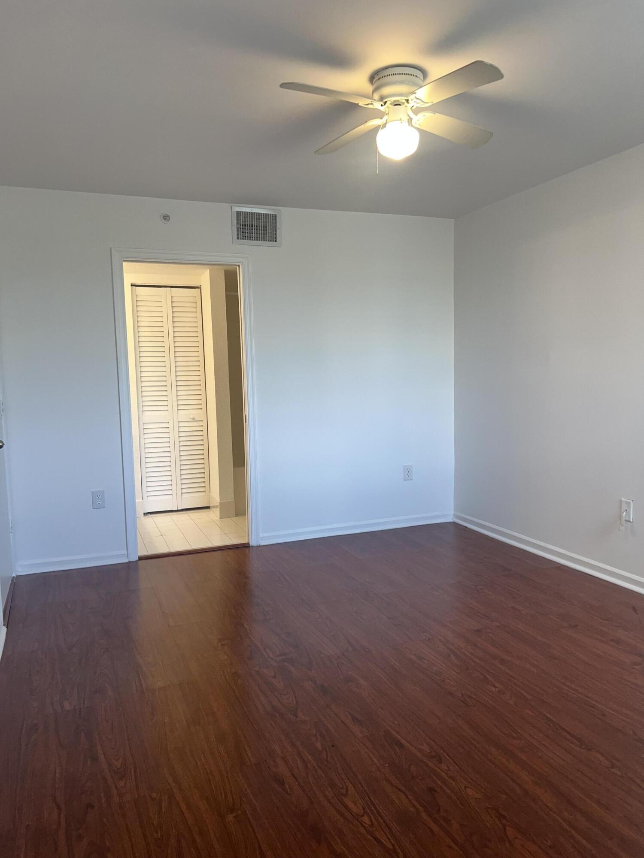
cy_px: 429
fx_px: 645
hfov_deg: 53.1
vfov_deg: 67.3
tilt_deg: -4.5
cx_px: 322
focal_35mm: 26
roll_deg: +1.7
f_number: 1.5
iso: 100
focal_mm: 5.7
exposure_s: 1/120
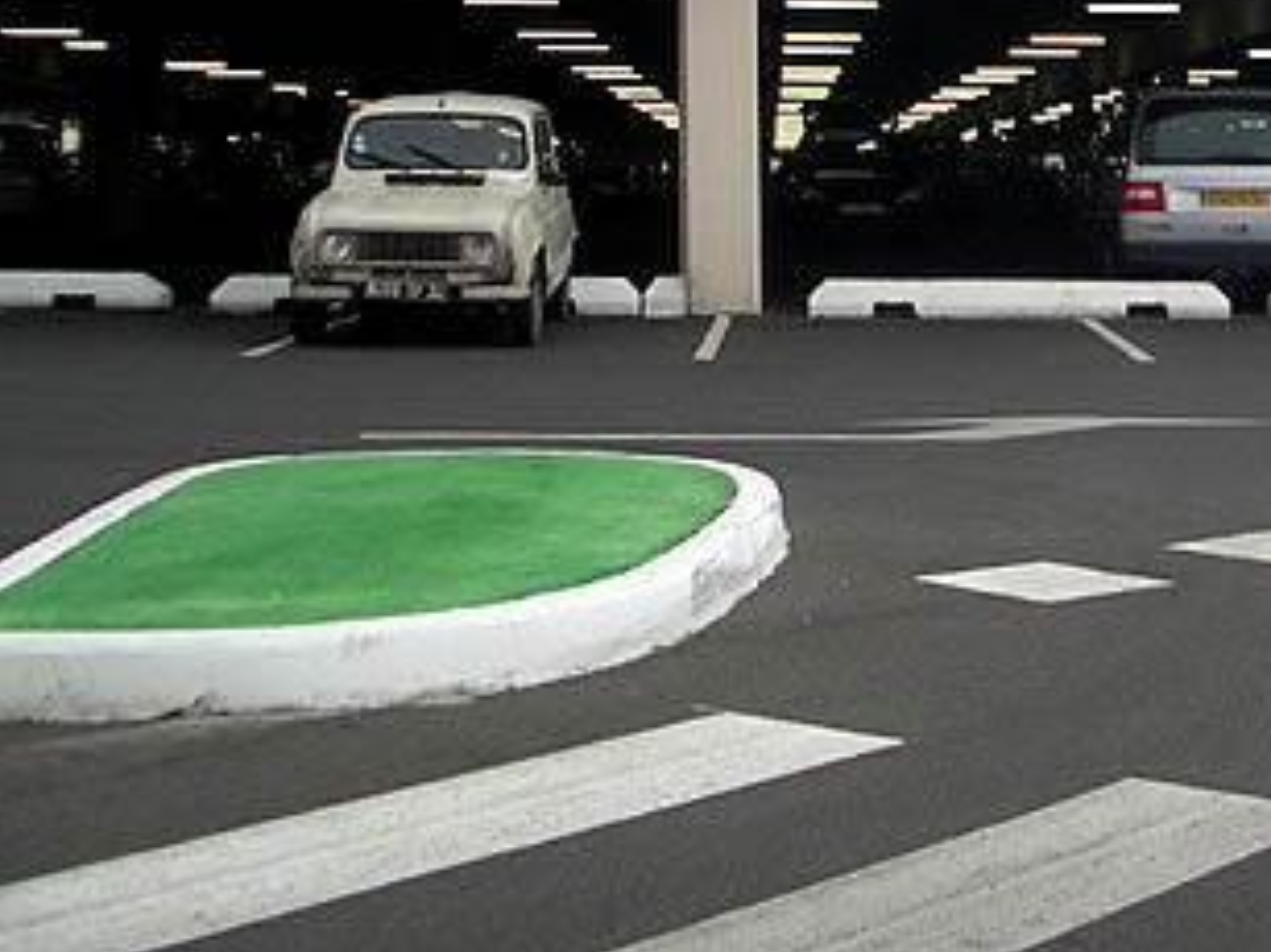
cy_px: 8
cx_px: 1310
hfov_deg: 24.4
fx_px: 2789
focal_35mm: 76
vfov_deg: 18.9
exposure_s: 1/320
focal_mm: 5.8
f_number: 2.6
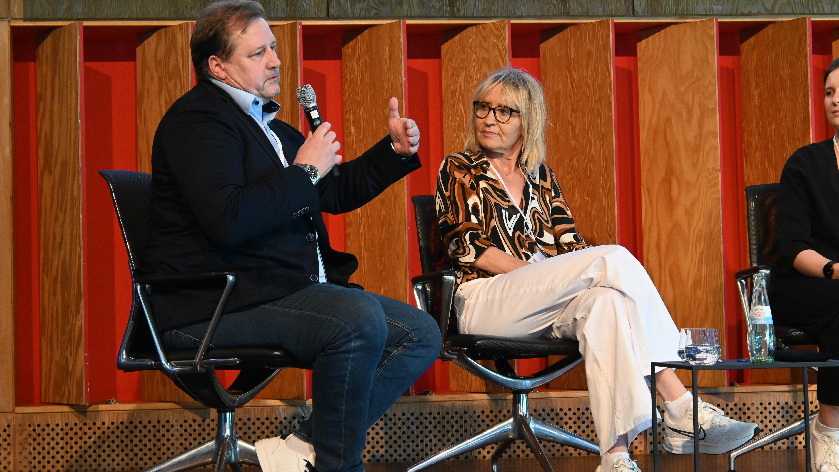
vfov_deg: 15.3
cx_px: 418
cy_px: 227
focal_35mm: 79
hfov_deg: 26.8
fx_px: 1758
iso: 3200
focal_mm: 50
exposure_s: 1/100
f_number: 6.3
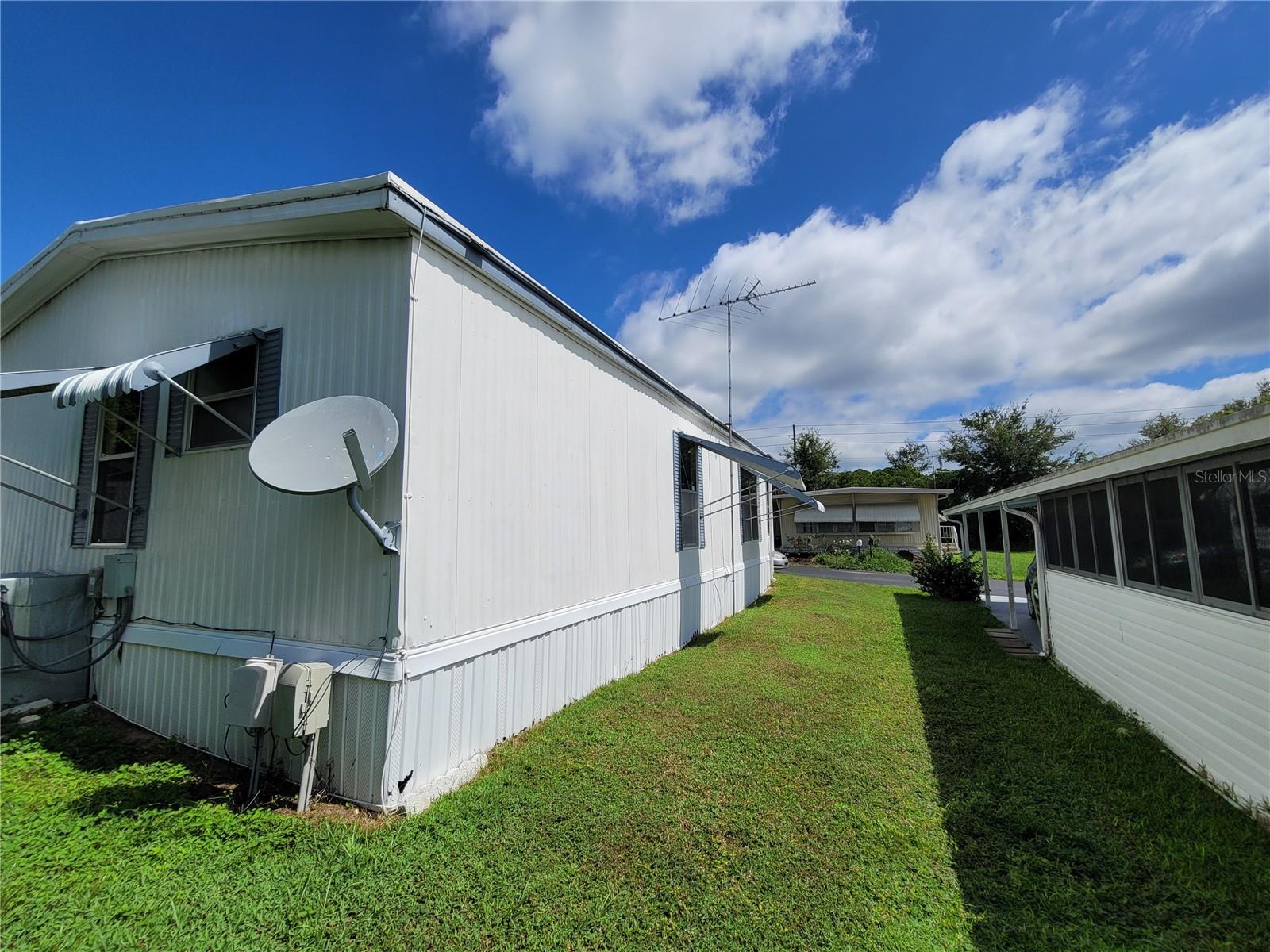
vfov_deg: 89.9
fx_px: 477
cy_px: 476
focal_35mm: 13
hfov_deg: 106.2
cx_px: 635
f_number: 2.2
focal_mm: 2.2
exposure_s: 1/3977
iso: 50
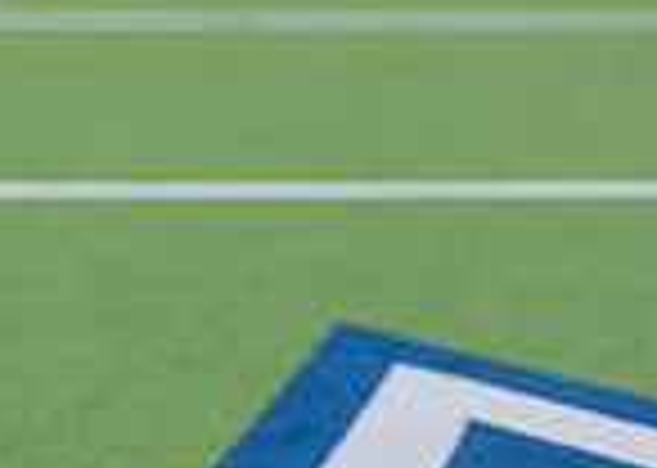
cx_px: 971
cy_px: -42
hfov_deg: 9.1
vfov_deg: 6.7
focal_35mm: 215
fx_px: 4008
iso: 100
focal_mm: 50
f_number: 1.2
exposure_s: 1/500
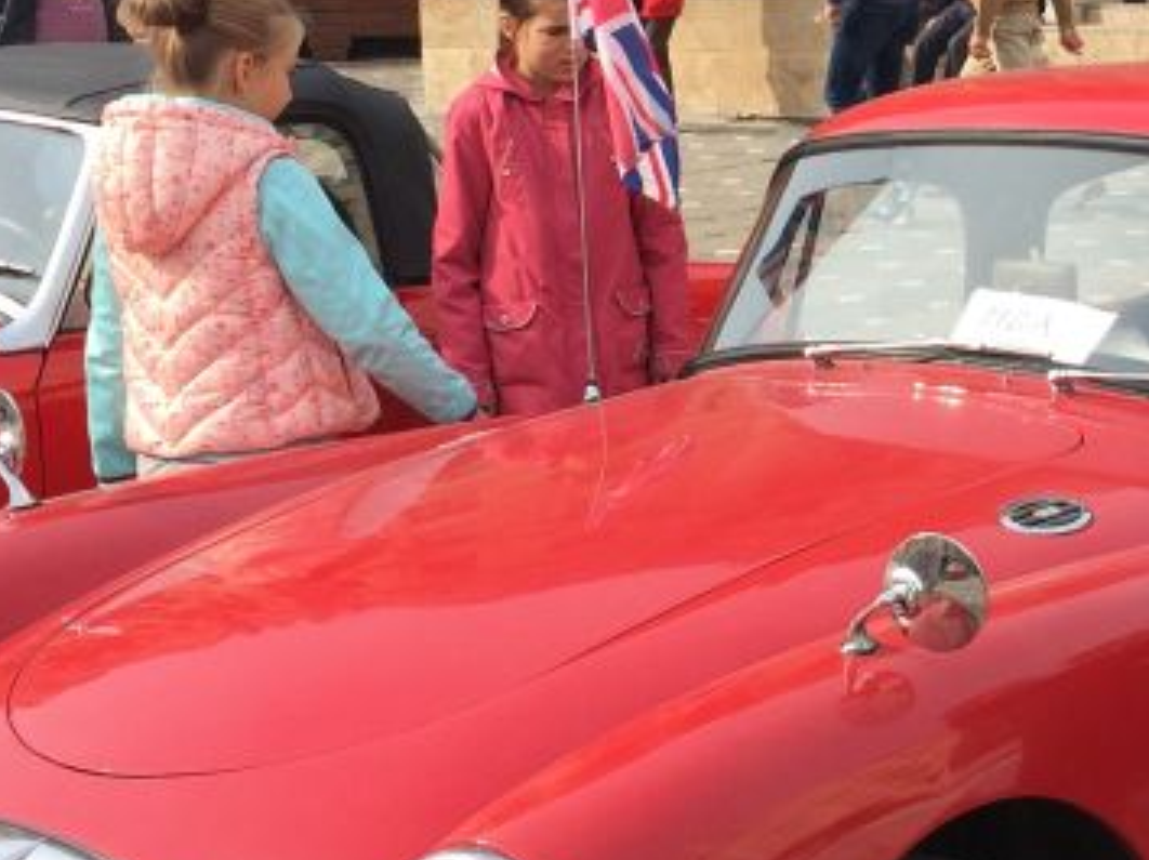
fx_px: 2786
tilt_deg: -7.9
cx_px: 1100
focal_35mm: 84
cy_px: 331
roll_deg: +1.2
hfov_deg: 22.6
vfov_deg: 17.5
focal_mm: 4.15
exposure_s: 1/879
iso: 32
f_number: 2.2
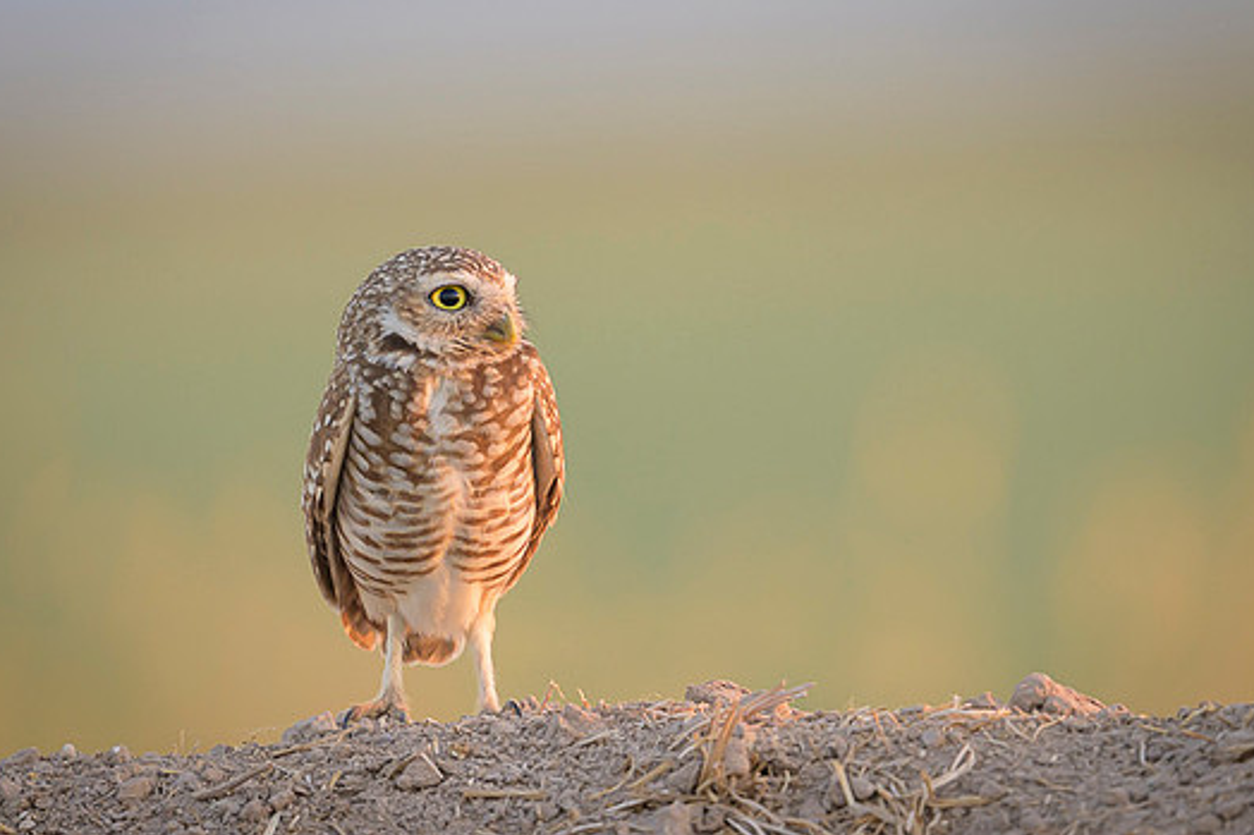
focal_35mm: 1244
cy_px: 231
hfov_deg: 1.7
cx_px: 699
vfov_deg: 1.1
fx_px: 43317
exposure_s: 1/250
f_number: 4
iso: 640
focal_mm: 560
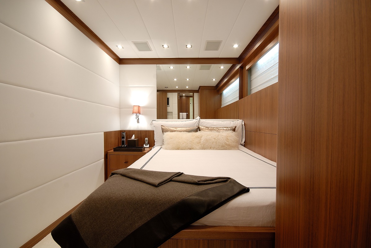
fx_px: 155
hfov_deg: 100.3
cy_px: 124
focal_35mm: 15
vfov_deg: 77.5
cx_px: 186
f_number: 9
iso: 100
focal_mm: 10
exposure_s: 1/2.5
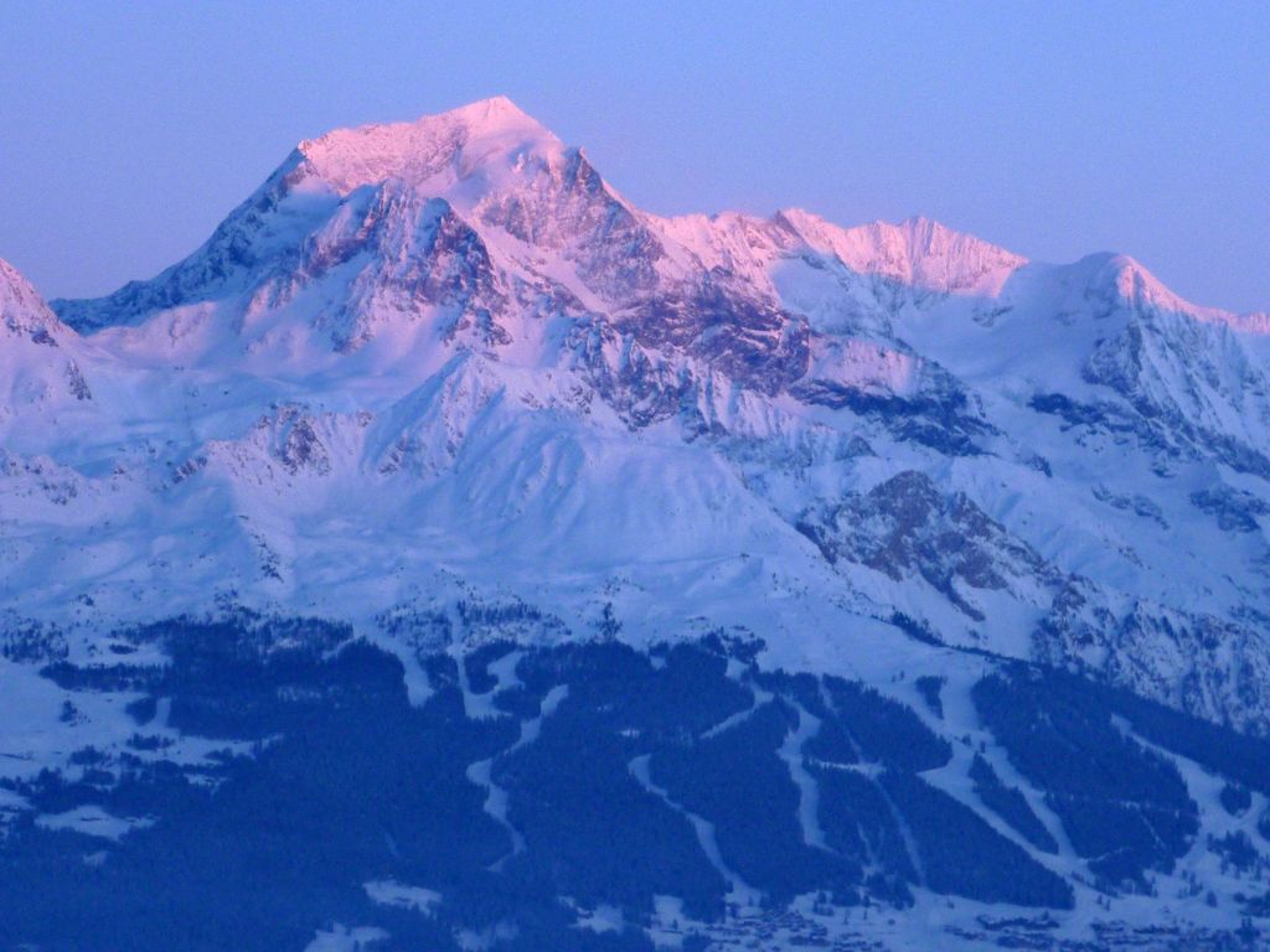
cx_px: 635
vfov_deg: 8.5
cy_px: 476
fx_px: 6420
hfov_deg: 11.3
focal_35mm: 175
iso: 100
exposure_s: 1/25
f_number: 6.5
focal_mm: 20
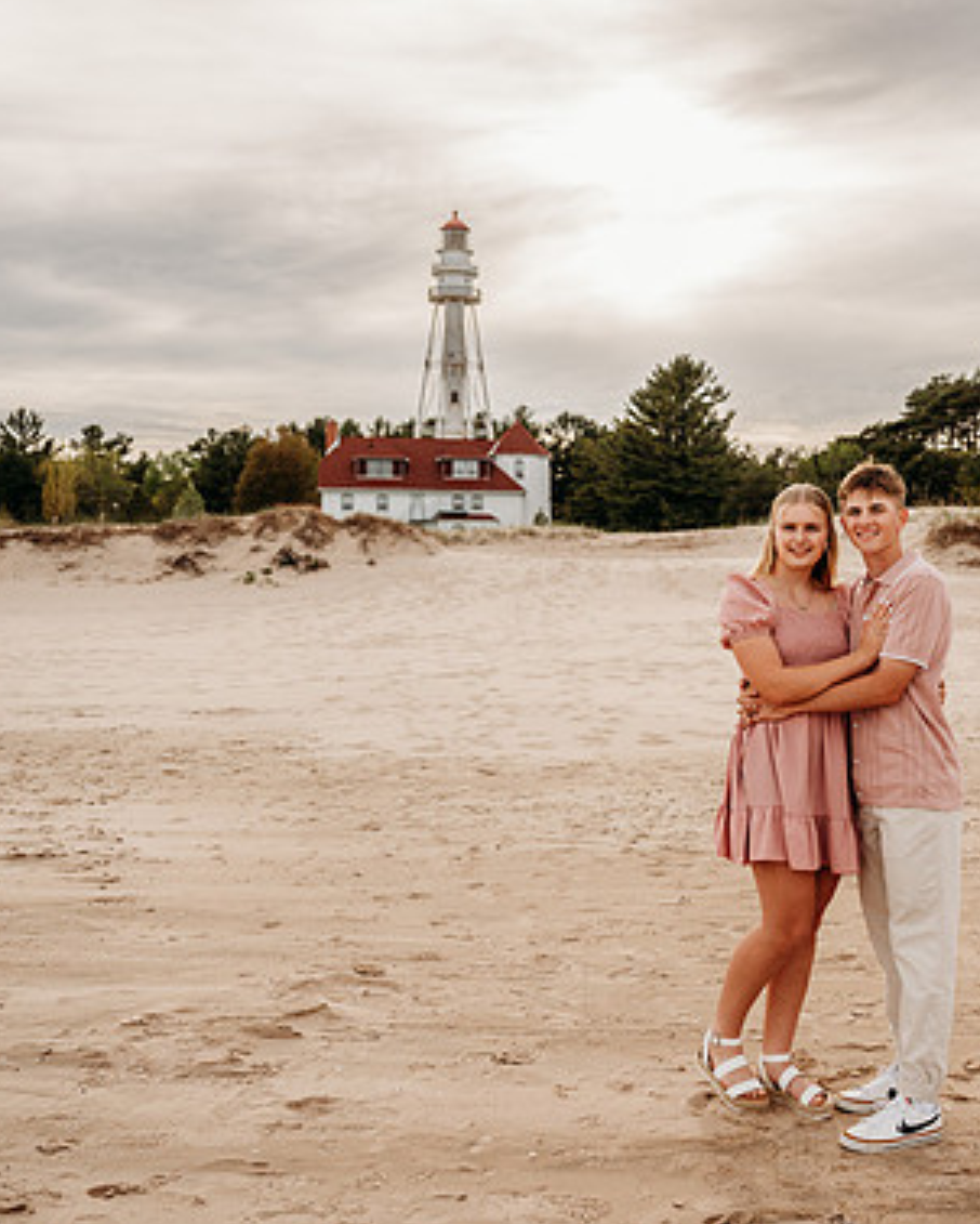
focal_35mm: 39
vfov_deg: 46.8
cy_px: 602
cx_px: 636
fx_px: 1413
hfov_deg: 37.9
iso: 200
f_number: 3.2
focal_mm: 27
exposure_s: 1/1600
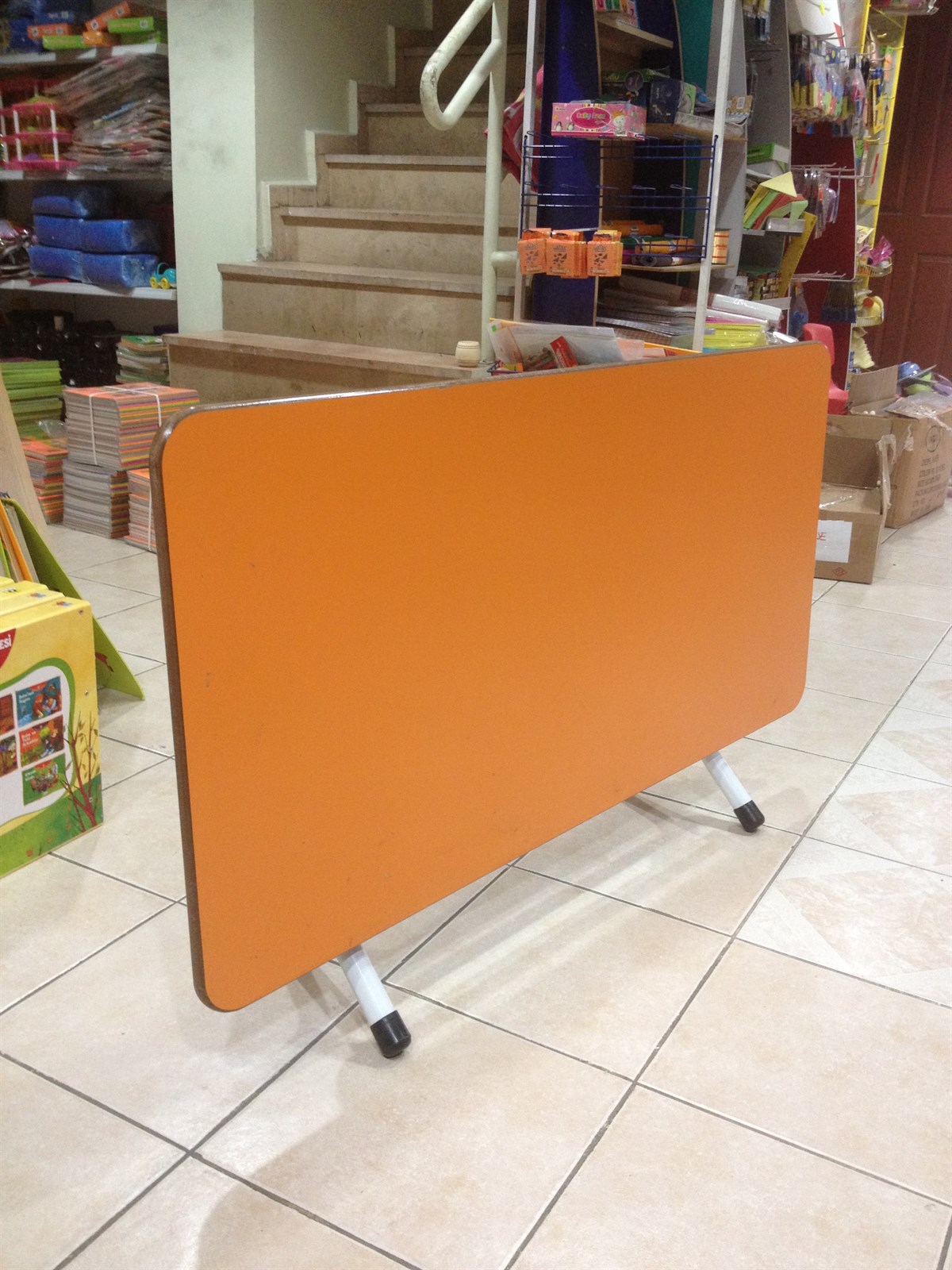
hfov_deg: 40.7
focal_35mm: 35
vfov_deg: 52.6
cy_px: 635
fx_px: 1283
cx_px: 476
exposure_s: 1/20
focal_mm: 4.28
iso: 160
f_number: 2.4
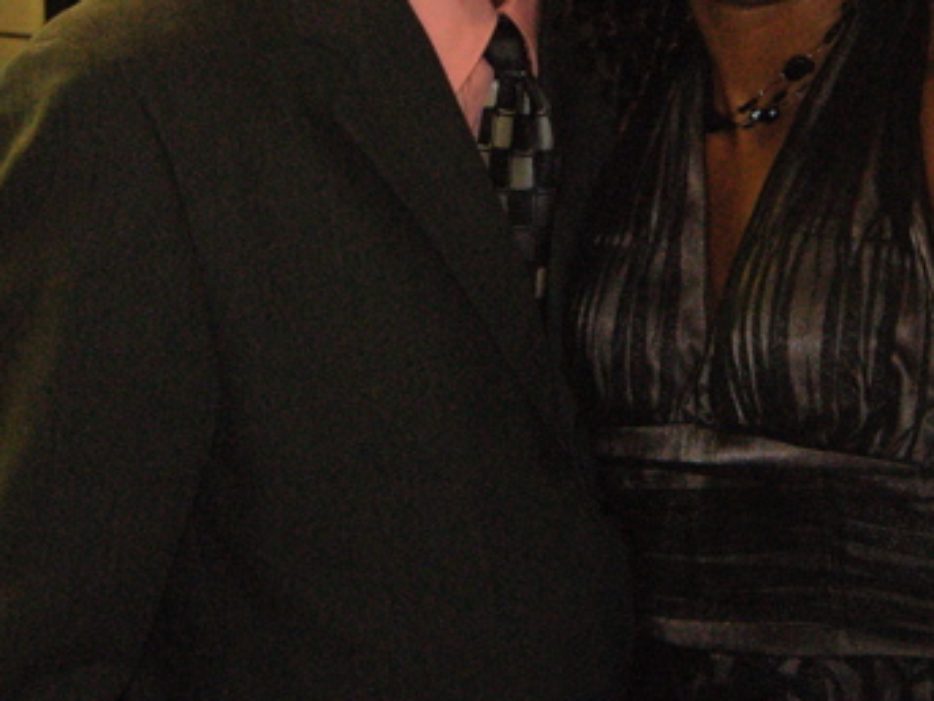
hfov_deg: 21.1
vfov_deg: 15.6
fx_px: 2509
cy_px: 29
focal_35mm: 93
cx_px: 559
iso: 400
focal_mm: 10.1
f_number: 3.1
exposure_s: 1/32
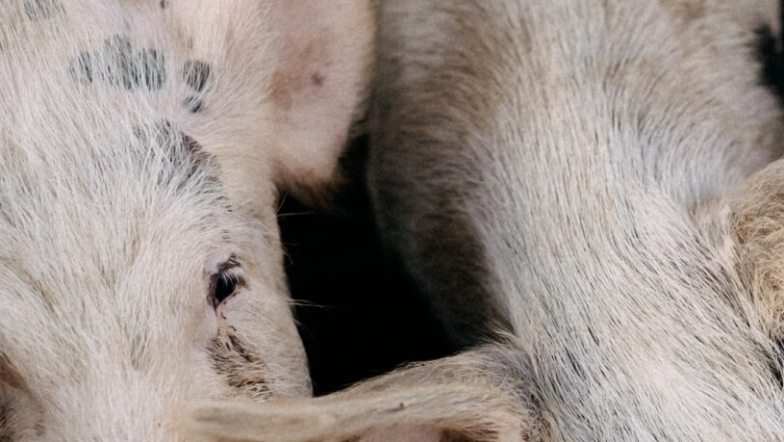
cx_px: 602
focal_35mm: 79
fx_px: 1643
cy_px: 290
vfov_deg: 15.3
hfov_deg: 26.4
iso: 200
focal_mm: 24
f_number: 1.4
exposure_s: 1/2000
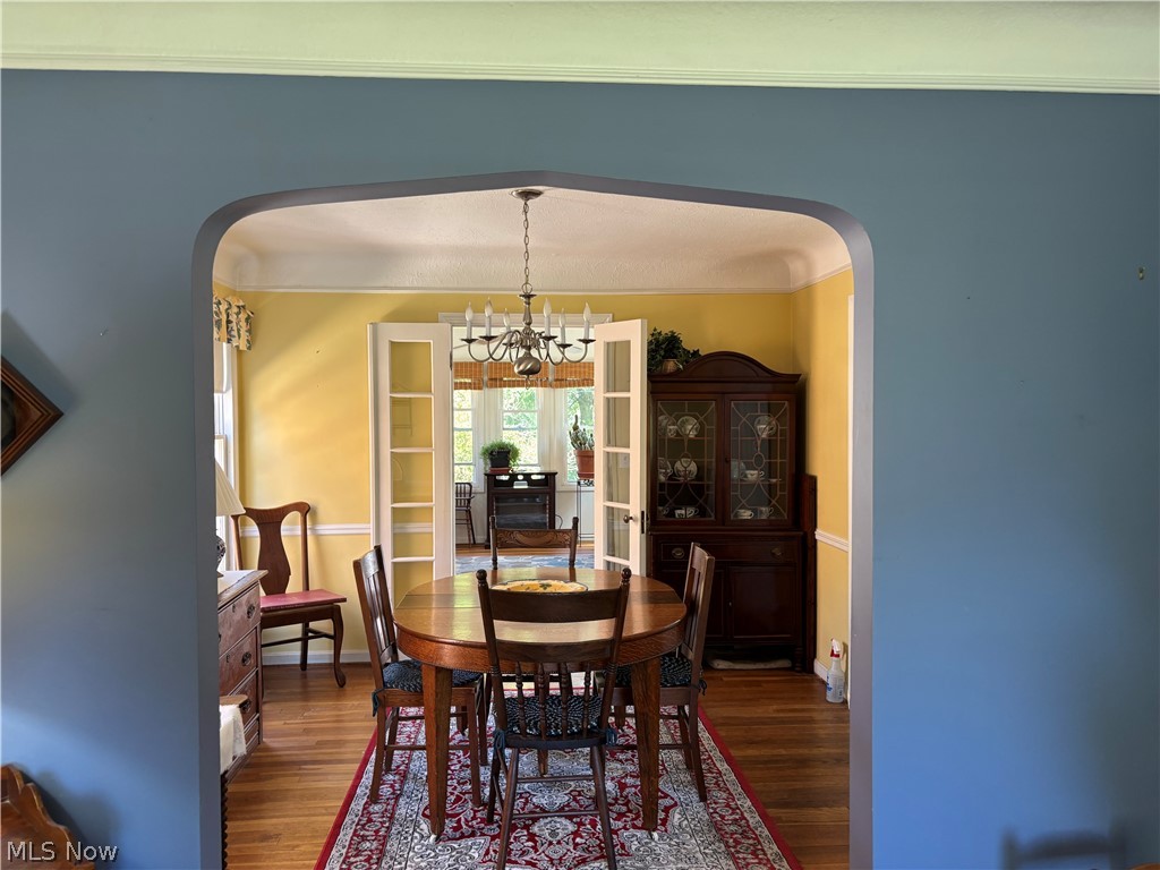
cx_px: 580
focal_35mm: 26
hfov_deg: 67.3
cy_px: 435
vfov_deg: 53.1
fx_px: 871
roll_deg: -0.2
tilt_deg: -2.6
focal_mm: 5.96
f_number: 1.6
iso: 125
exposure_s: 1/60
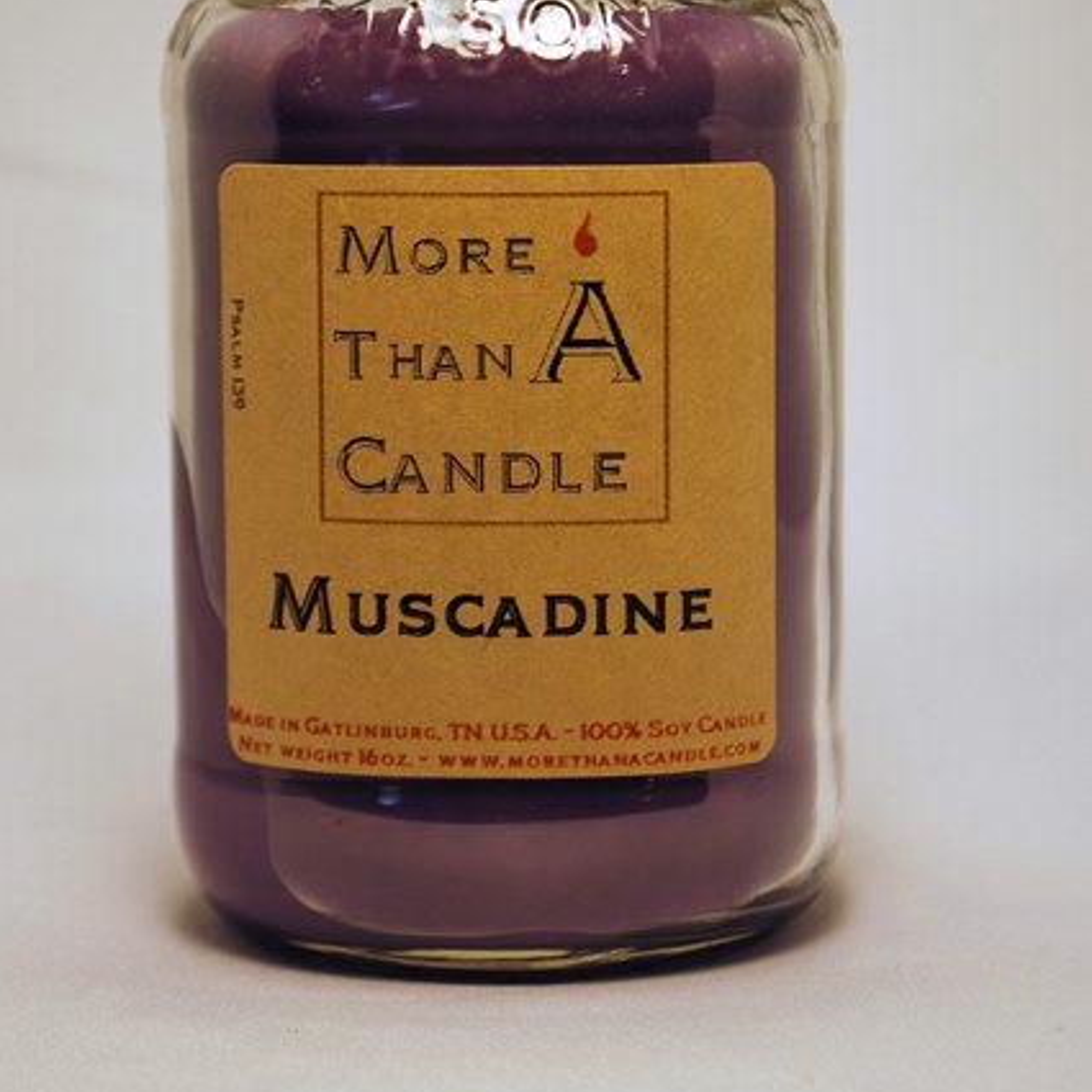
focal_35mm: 106
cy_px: 308
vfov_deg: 16.4
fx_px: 3770
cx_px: 543
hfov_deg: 16.5
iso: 200
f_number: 5.6
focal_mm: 55
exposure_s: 1/100
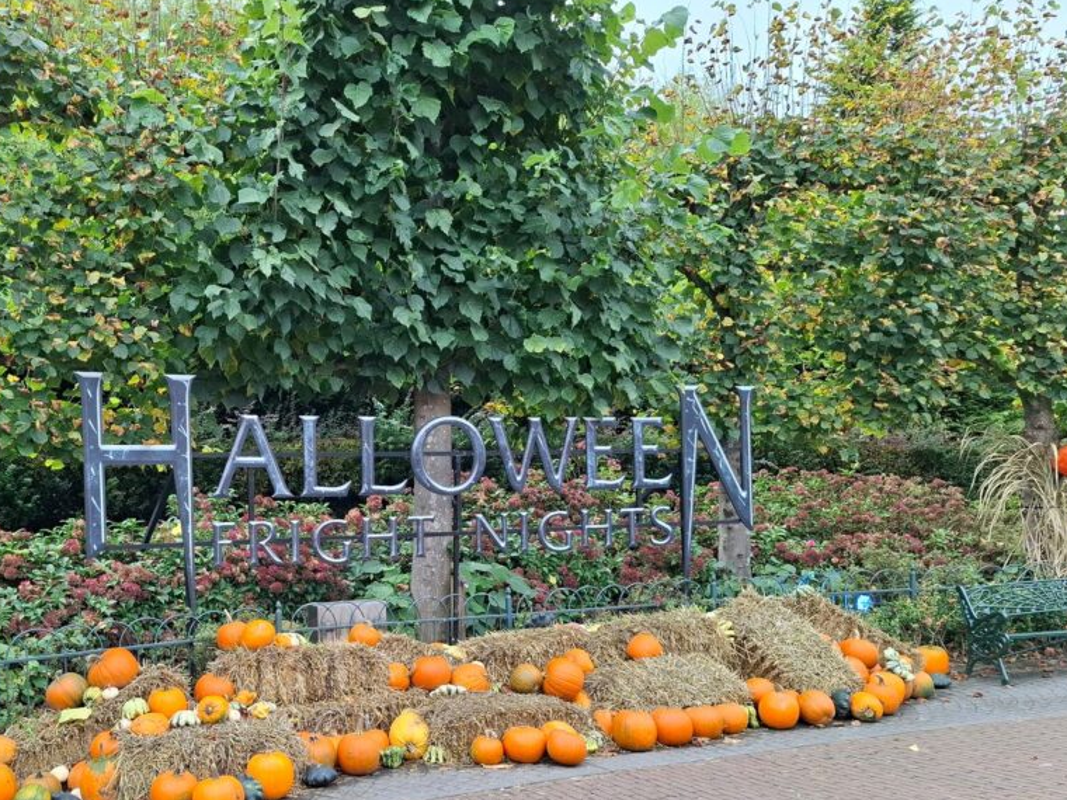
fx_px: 956
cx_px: 365
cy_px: 516
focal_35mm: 31
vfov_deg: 44.9
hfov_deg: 57.2
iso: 50
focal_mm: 5.54
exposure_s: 1/192
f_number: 1.8
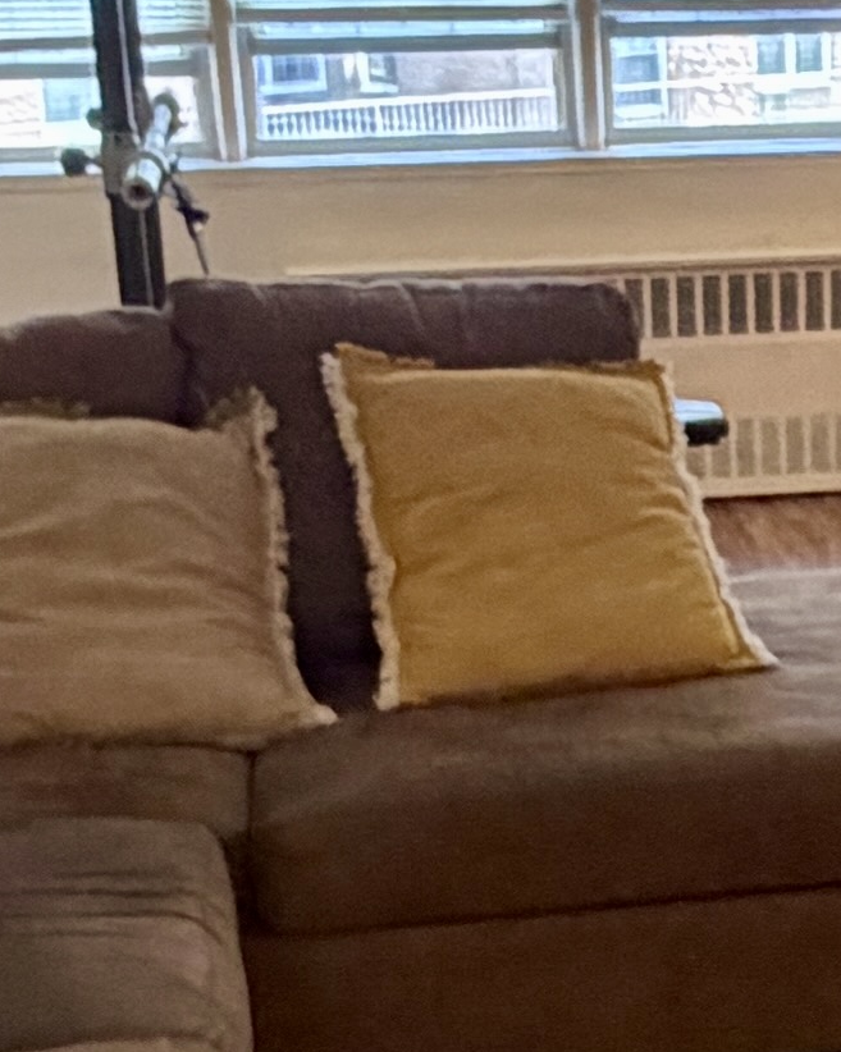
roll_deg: +0.3
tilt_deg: -23.0
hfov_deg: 15.6
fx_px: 2957
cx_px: 984
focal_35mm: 95
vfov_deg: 19.6
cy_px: 1044
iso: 320
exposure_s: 1/60
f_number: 2.2
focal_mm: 2.22
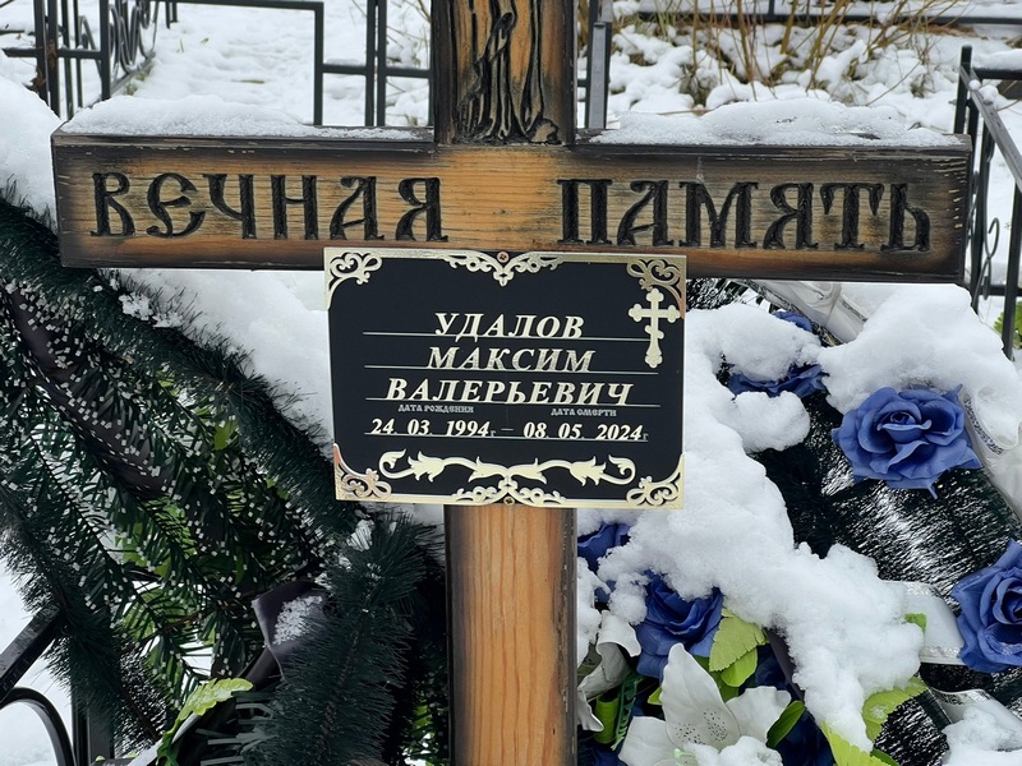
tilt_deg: -17.0
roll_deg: -1.3
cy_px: 383
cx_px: 511
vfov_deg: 19.1
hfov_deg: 25.3
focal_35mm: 77
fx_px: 2273
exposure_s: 1/99
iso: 64
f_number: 2.8
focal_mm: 9
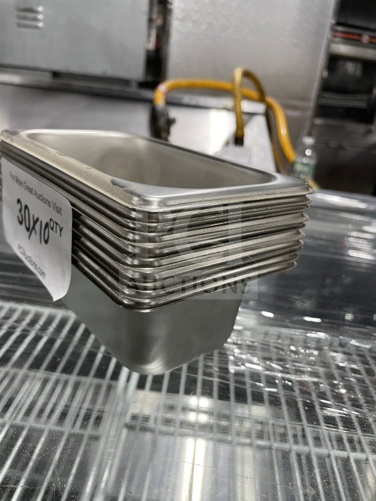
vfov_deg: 67.3
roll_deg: -5.6
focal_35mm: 26
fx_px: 376
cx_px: 188
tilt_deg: -20.8
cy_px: 250
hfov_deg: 53.1
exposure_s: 1/98
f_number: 1.6
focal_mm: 4.2
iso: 125
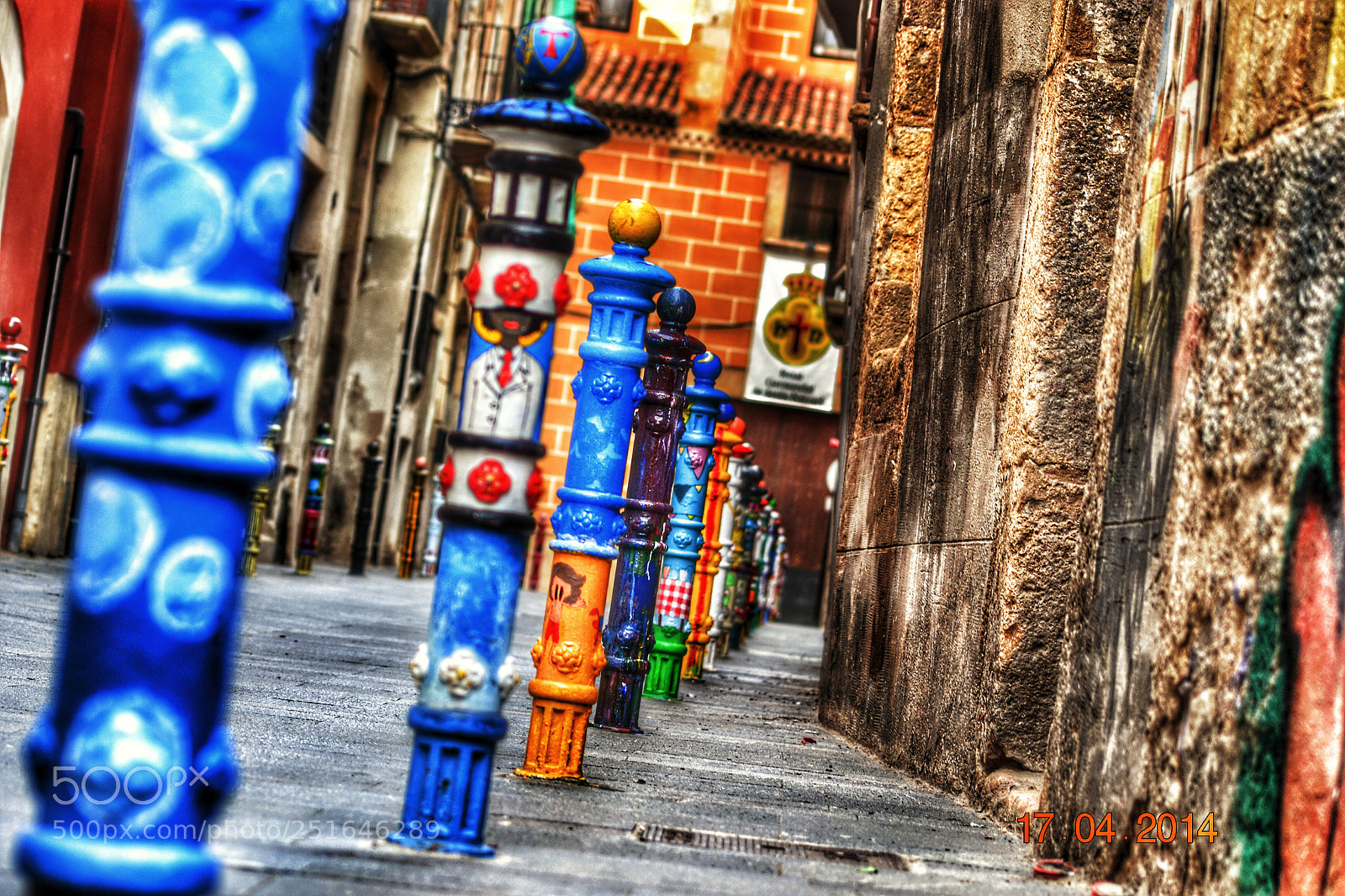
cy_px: 448
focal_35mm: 117
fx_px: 4370
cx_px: 672
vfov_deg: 11.7
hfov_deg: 17.5
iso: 100
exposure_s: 1/60
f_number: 4.5
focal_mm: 78
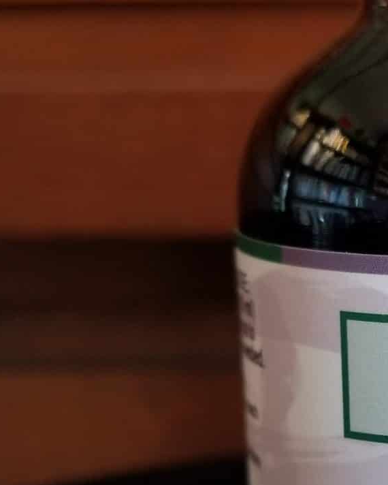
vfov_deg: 25.5
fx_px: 1047
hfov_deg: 19.6
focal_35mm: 73
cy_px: 403
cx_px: 476
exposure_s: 1/24
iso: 200
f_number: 1.7
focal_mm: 4.25
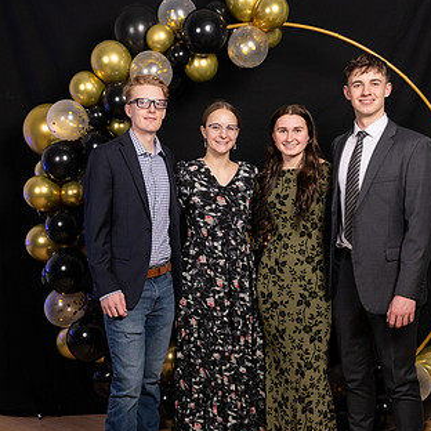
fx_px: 803
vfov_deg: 30.0
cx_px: 207
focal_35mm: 57
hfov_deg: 30.0
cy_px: 238
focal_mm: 31
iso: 320
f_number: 4.5
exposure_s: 1/250
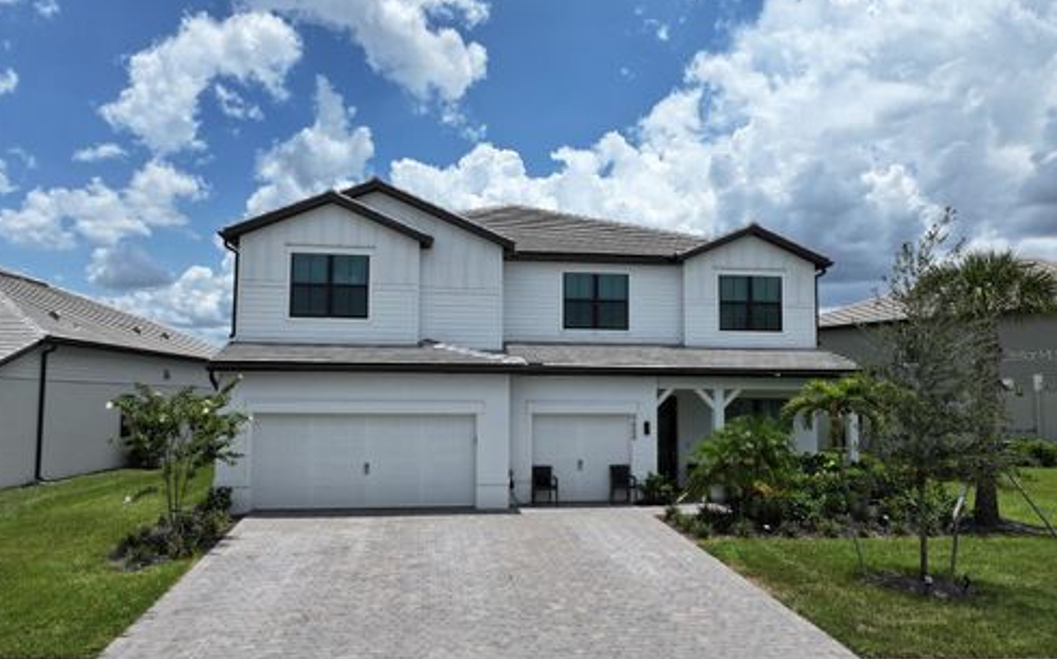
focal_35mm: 26
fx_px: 749
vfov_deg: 47.5
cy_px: 354
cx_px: 525
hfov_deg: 70.4
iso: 100
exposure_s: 1/3200
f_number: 2.8
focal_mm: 12.29
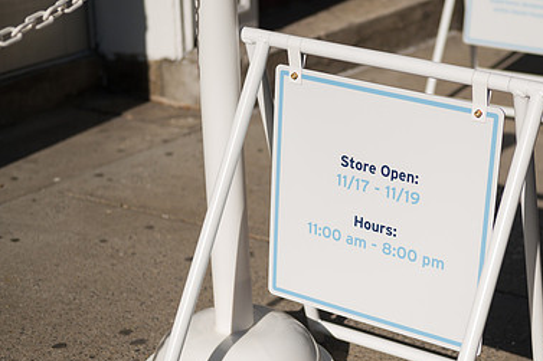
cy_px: 197
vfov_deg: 17.0
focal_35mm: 80
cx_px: 382
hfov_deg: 25.2
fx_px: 1206
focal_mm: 52
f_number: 3.5
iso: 200
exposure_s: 1/6400
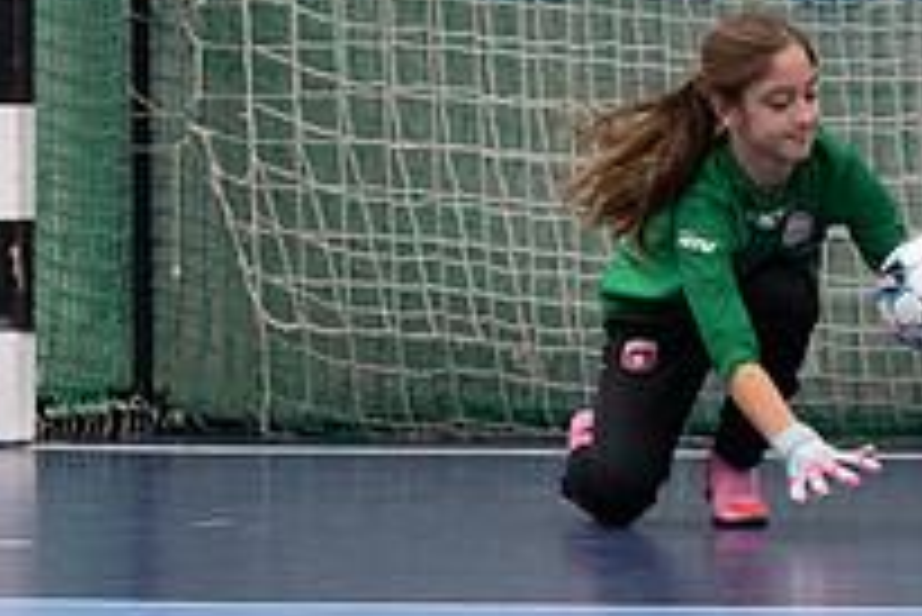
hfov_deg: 2.7
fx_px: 19273
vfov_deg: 1.8
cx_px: 652
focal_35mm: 752
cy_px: 295
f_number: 3.2
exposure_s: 1/500
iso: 4500
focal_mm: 175
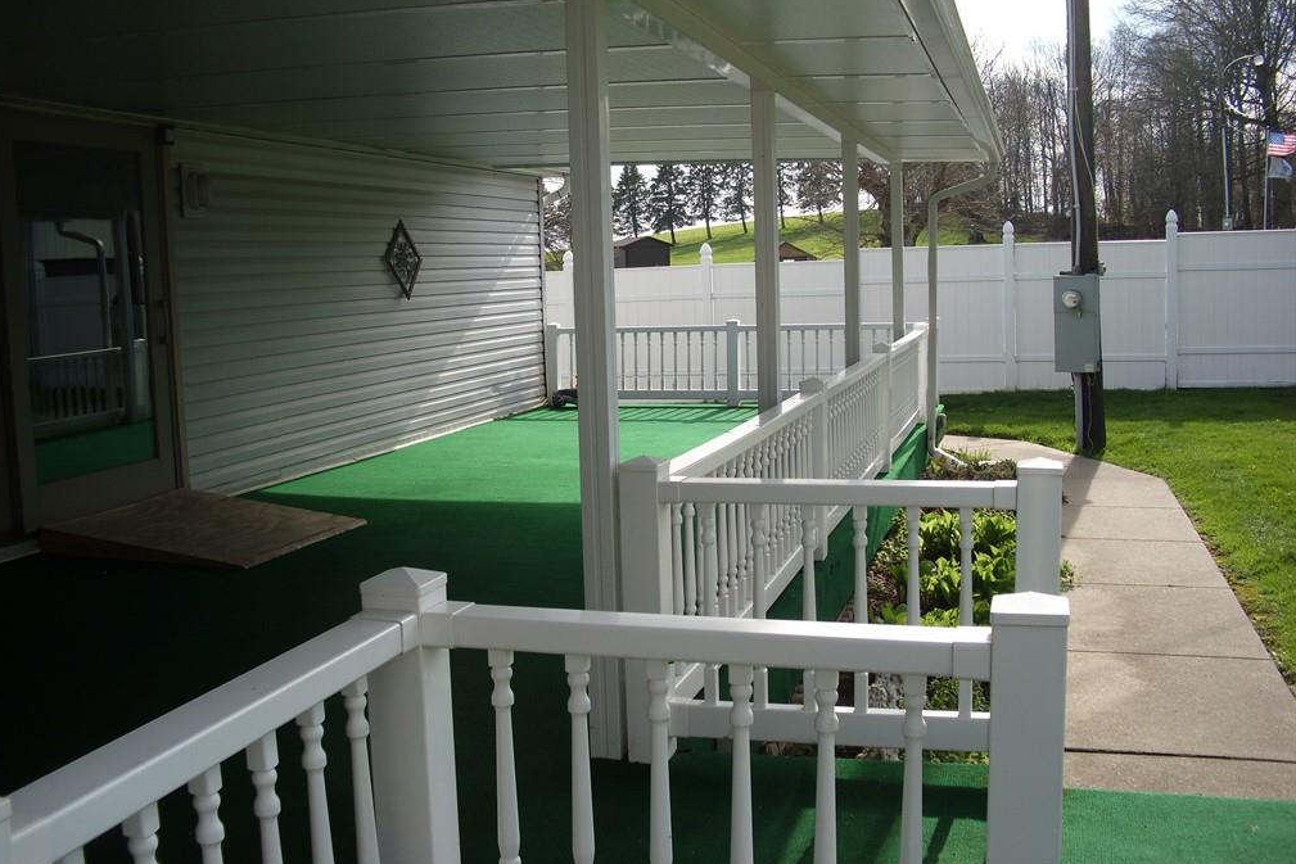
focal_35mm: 38
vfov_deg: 35.1
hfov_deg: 50.7
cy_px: 426
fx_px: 1368
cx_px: 641
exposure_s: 1/500
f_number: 3.1
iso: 80
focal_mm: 6.3
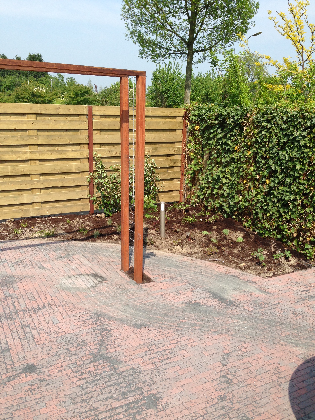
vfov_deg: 55.4
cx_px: 158
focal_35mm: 33
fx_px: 400
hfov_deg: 42.9
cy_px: 210
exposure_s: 1/1232
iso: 50
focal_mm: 4.12
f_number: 2.4
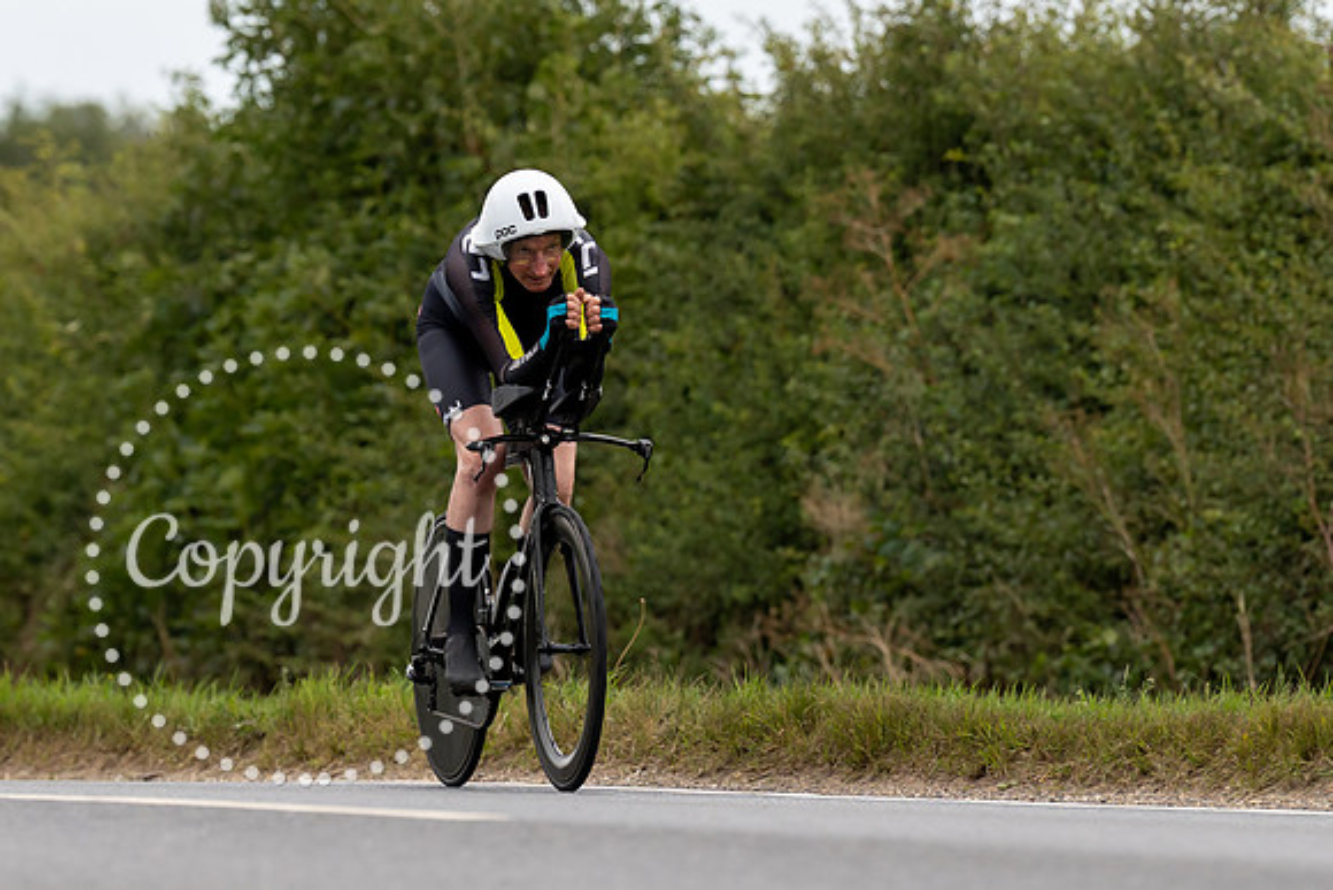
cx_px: 524
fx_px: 11163
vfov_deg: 4.6
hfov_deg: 6.8
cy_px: 307
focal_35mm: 301
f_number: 3.5
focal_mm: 165
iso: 800
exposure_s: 1/1000
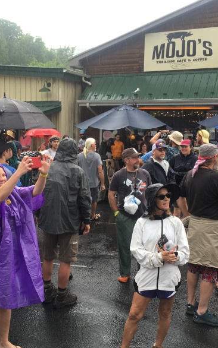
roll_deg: -1.6
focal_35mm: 42
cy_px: 176
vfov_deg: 47.2
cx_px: 79
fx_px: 399
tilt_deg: -8.5
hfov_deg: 30.4
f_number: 2.2
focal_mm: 4.15
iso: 25
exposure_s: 1/127
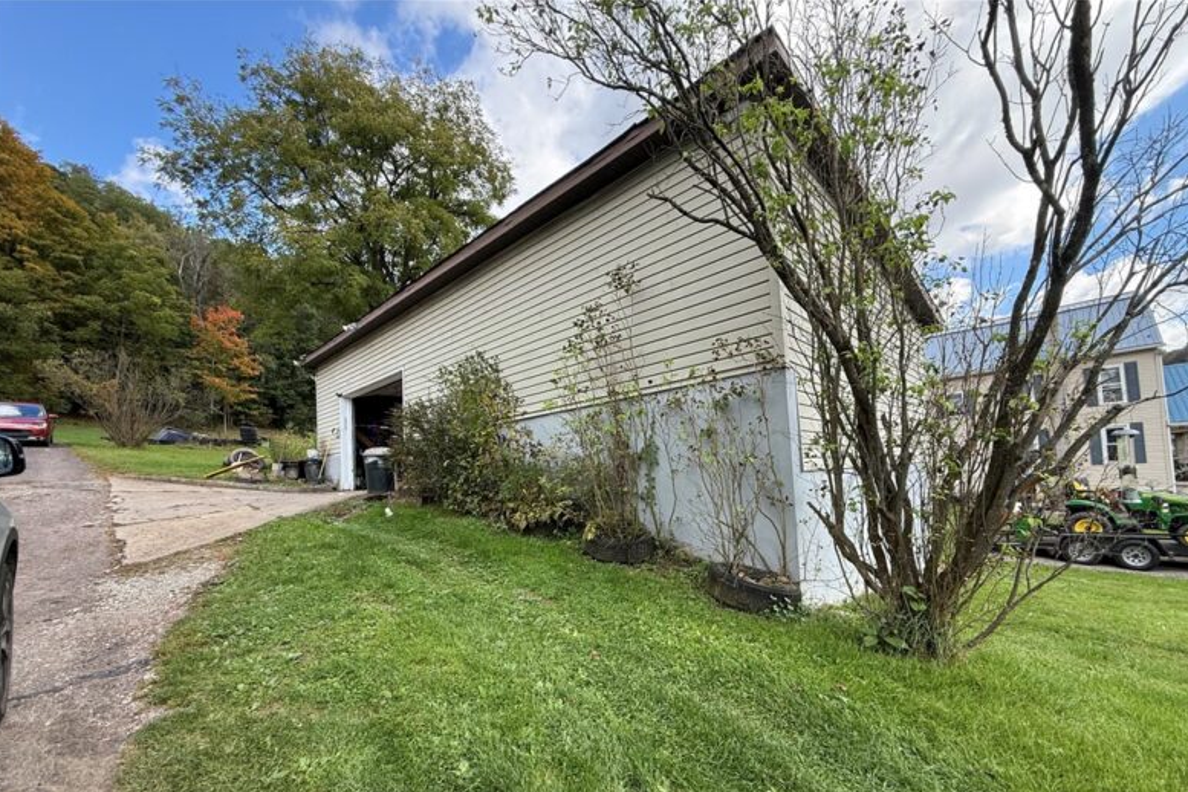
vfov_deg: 76.8
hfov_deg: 100.4
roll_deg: +2.4
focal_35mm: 15
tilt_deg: +2.6
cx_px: 601
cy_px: 457
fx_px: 495
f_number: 2.2
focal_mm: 2.22
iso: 50
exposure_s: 1/313
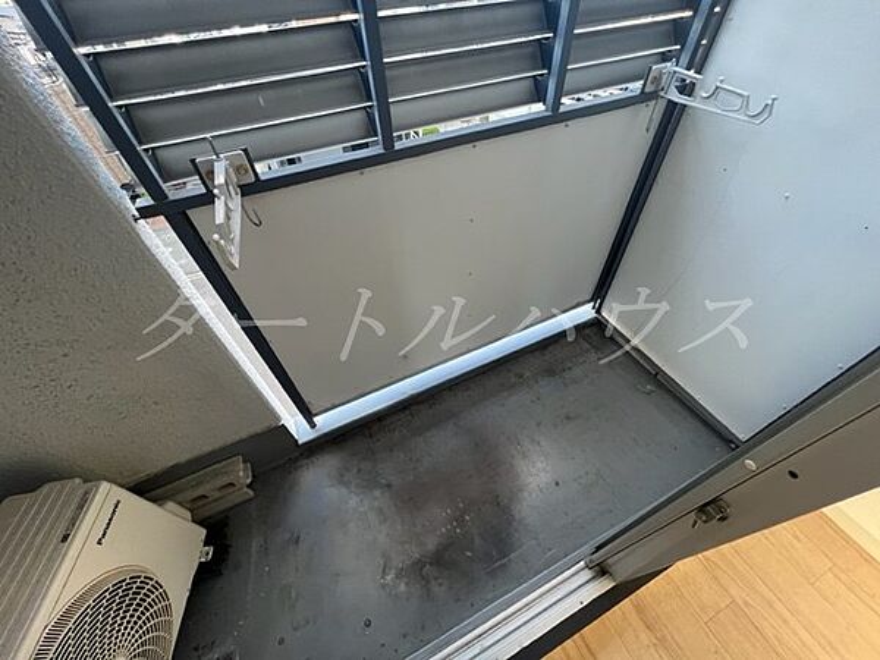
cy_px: 330
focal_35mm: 13
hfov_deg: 106.2
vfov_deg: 89.9
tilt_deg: -48.6
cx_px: 440
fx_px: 330
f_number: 1.8
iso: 100
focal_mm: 1.57
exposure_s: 1/99
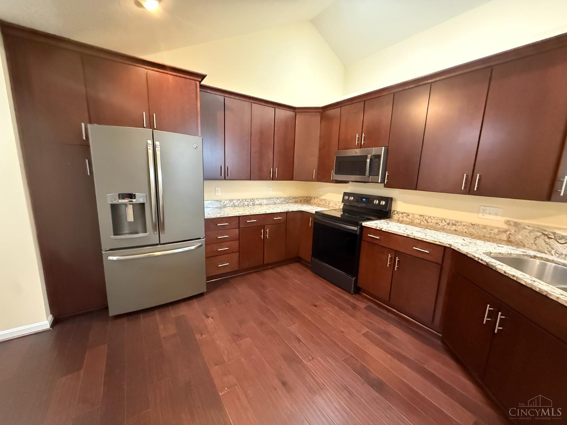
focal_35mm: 14
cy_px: 212
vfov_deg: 85.7
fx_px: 229
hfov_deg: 102.1
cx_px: 284
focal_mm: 2.22
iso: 1250
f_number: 2.2
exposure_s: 1/60
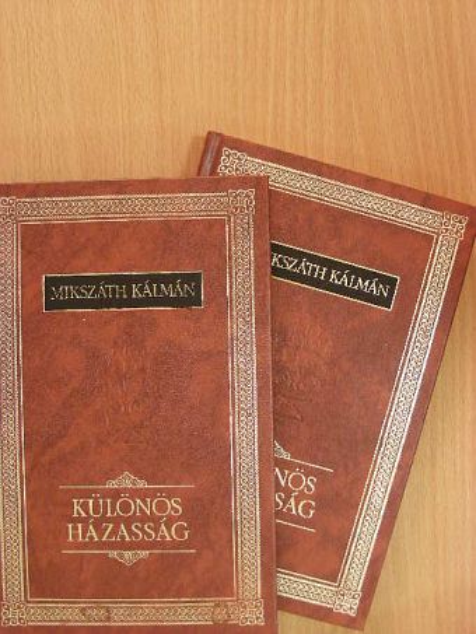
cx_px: 238
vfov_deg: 39.6
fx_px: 880
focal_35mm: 48
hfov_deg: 30.3
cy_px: 317
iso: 200
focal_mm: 8
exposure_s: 1/13
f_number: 3.5
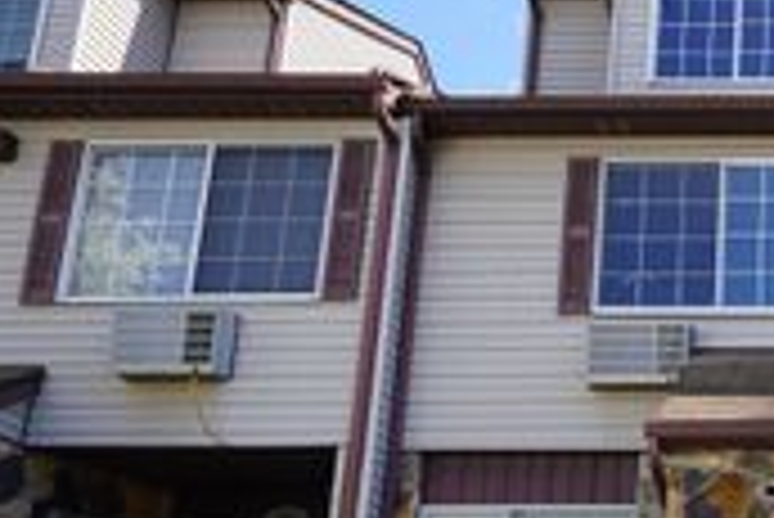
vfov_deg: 23.3
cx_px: 891
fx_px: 1248
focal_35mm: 58
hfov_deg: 30.2
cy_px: 354
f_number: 8
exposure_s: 1/125
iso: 100
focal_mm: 20
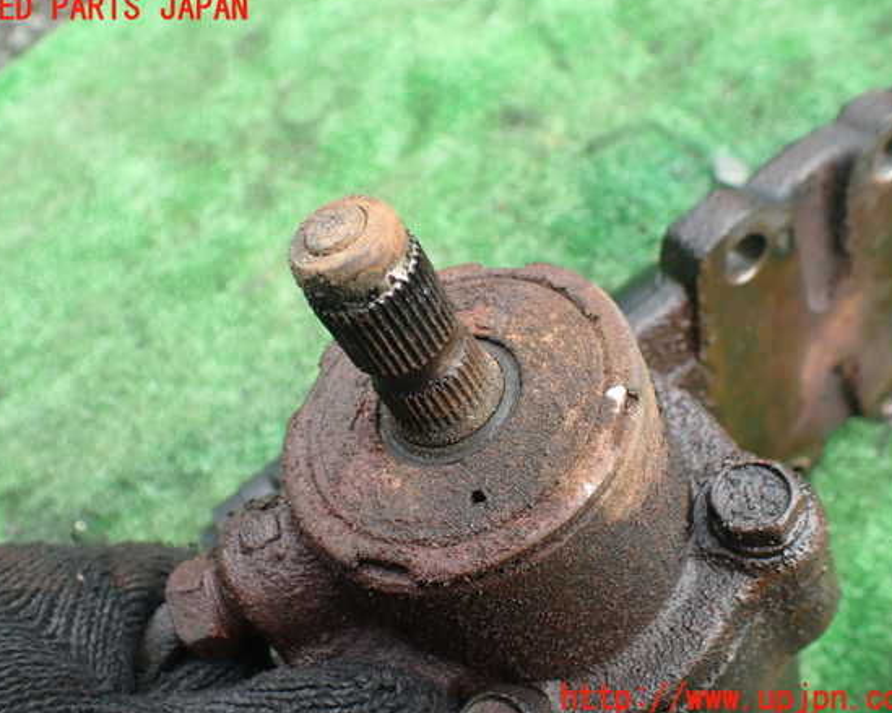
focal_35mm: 32
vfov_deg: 45.8
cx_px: 440
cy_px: 354
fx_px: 845
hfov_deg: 55.7
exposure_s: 1/125
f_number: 2.3
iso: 100
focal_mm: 5.4
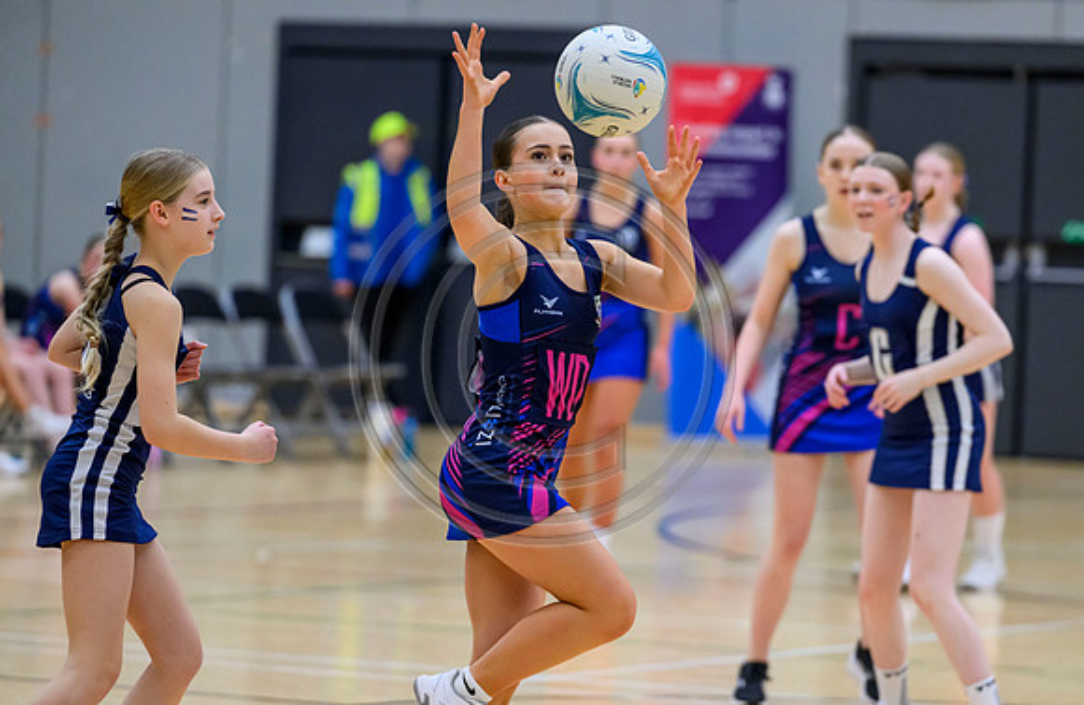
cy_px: 421
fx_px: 7019
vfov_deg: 5.7
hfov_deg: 8.8
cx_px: 600
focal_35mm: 235
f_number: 3.5
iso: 6400
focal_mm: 200
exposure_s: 1/800
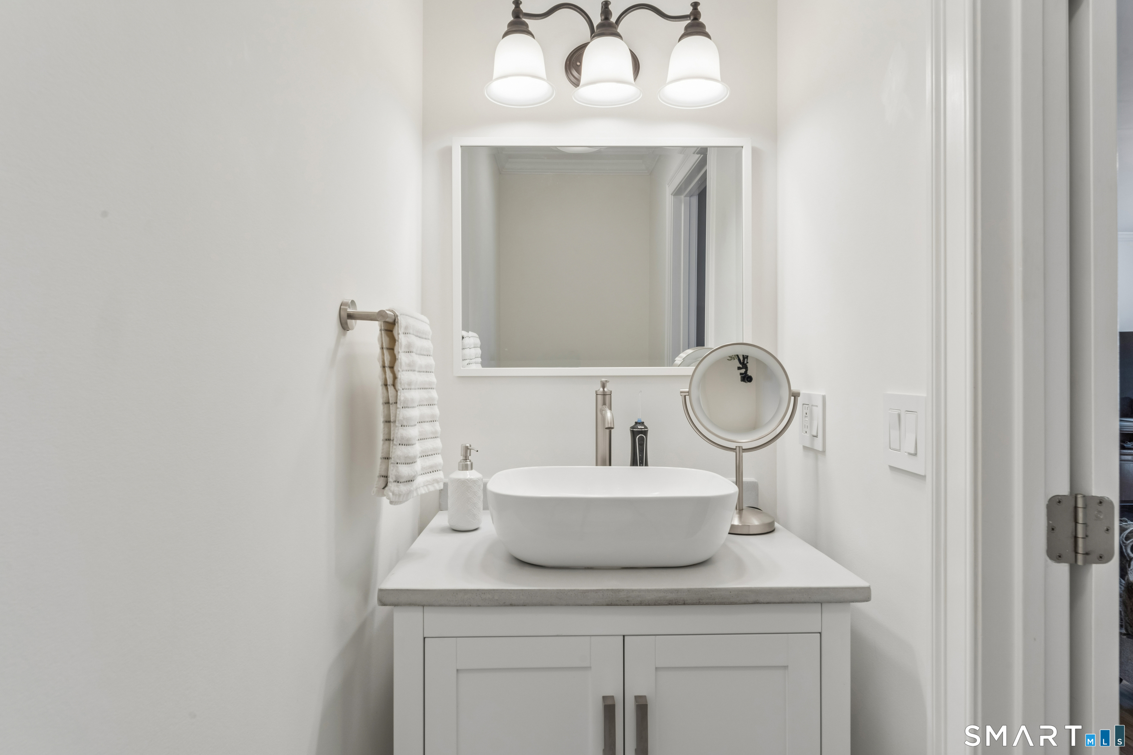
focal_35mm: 18
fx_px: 582
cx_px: 566
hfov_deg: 88.4
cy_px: 378
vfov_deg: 65.9
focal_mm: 18.5
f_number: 13
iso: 400
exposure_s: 1/25
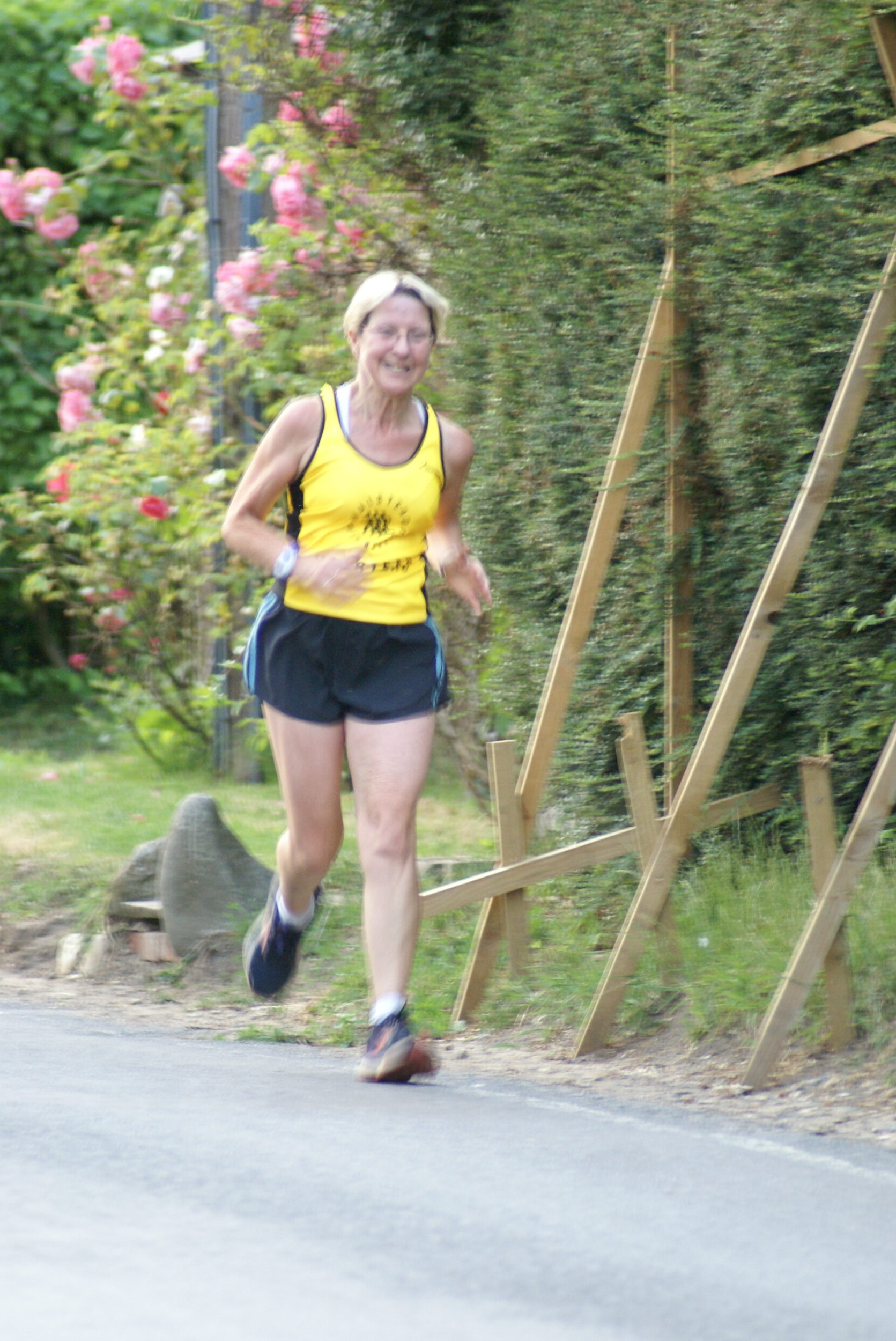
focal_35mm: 430
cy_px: 672
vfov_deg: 4.8
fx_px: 16023
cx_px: 452
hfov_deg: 3.2
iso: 800
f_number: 5.6
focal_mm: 280
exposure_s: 1/40
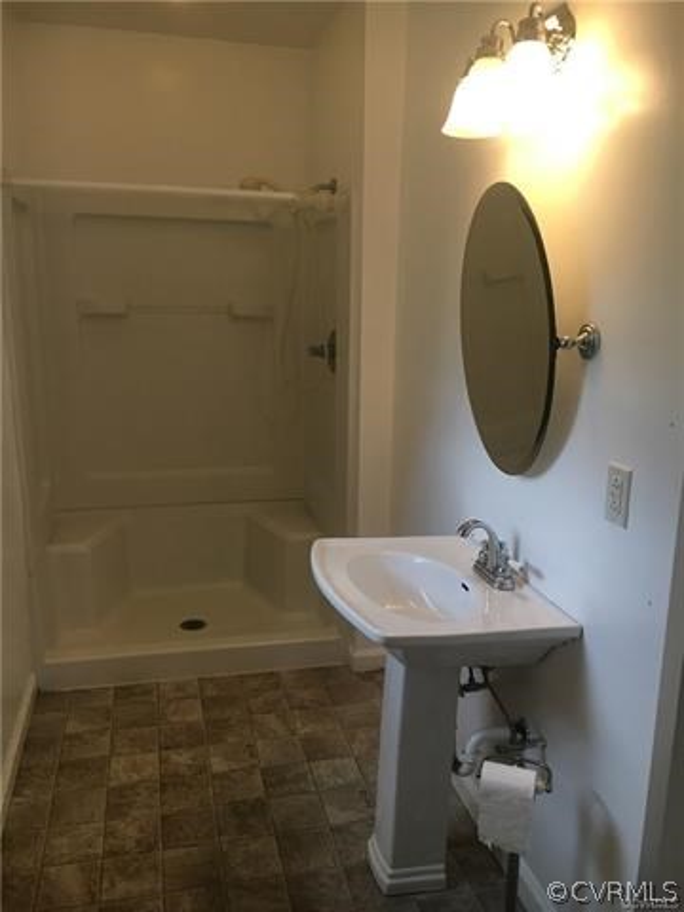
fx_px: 764
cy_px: 456
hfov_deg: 48.2
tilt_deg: -12.6
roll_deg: -1.1
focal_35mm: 29
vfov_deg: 61.7
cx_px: 342
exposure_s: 1/30
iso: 40
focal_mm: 4.15
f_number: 2.2
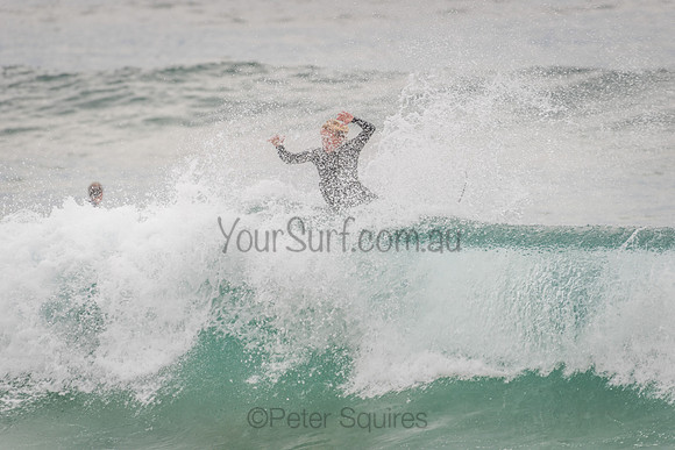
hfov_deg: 4.1
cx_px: 338
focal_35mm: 500
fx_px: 9377
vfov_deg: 2.8
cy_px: 225
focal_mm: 500
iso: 250
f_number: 5.6
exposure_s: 1/320
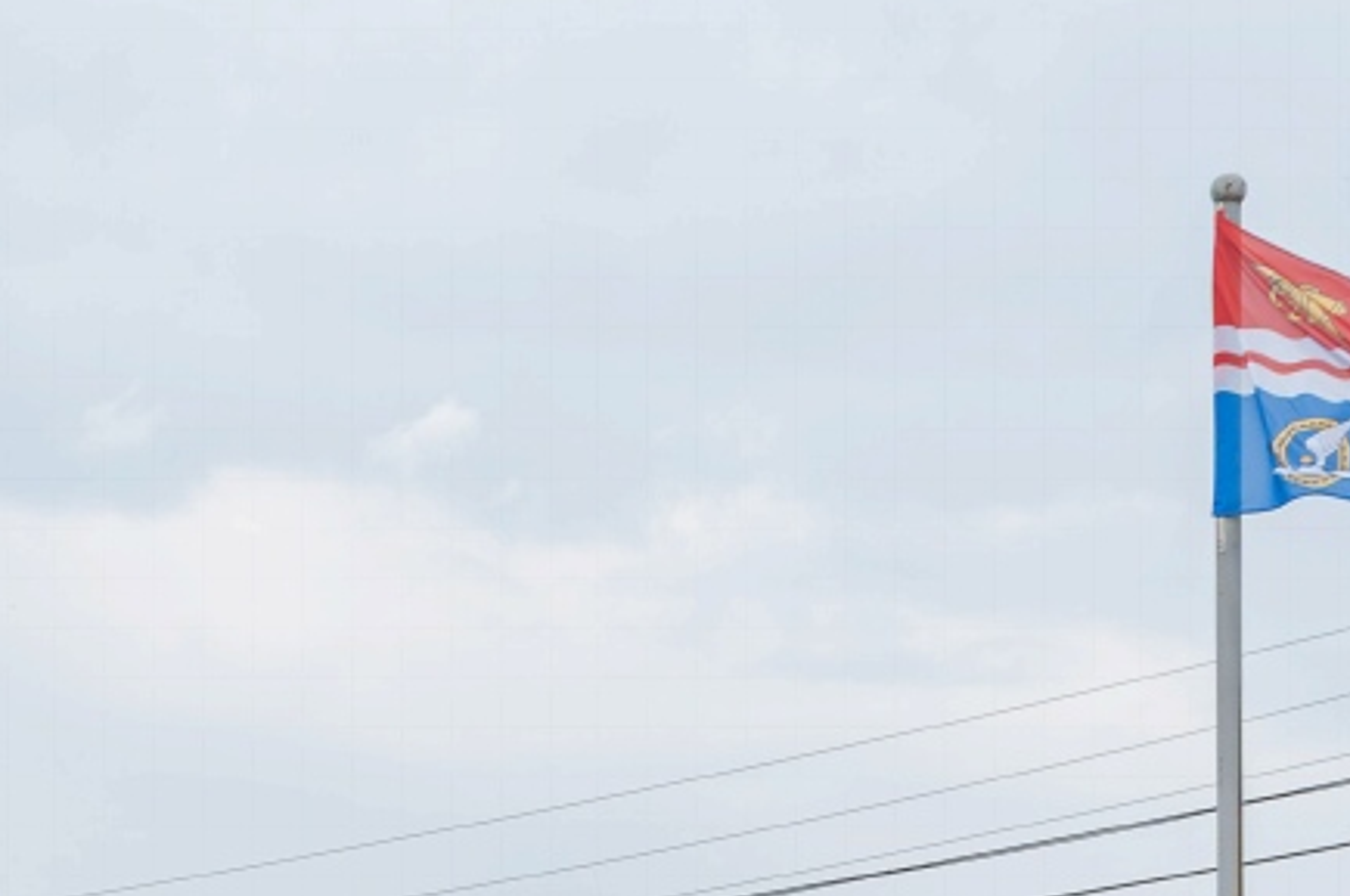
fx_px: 7229
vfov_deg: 7.0
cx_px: 276
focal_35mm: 193
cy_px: 1098
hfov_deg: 10.6
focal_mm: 40
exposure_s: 1/800
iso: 400
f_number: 8
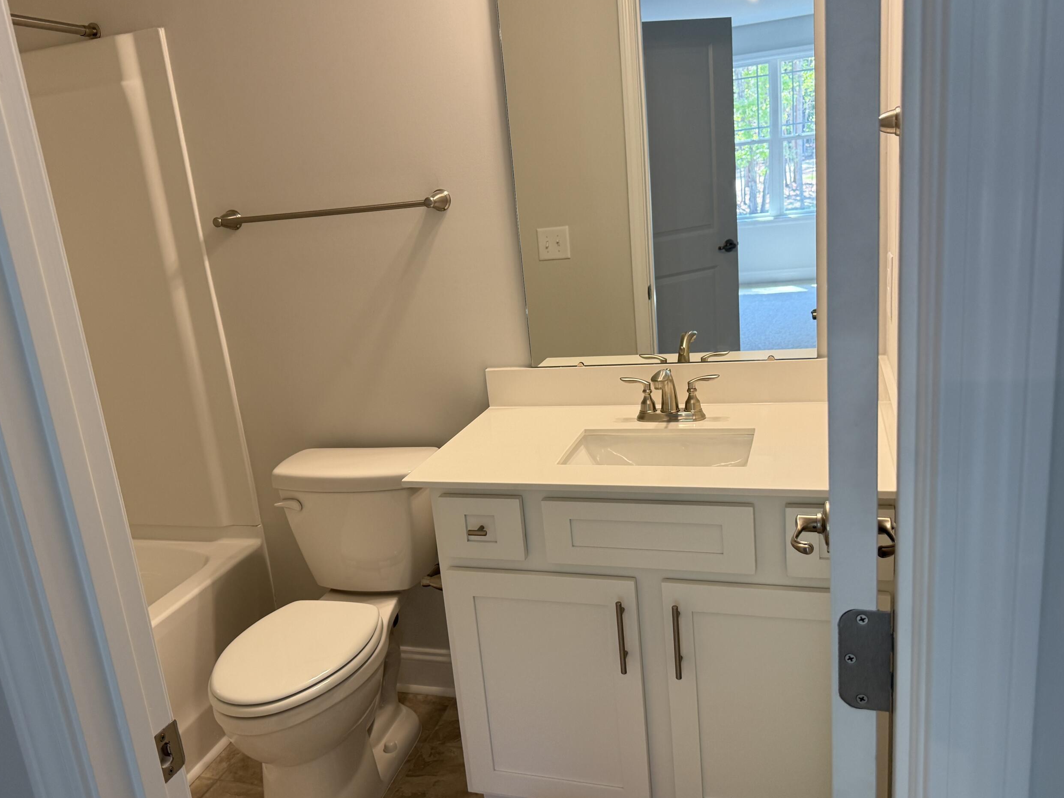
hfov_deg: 61.6
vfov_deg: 48.2
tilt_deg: -15.3
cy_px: 428
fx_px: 891
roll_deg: +7.0
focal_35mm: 29
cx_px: 495
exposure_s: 1/120
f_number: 1.78
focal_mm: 6.76
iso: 125
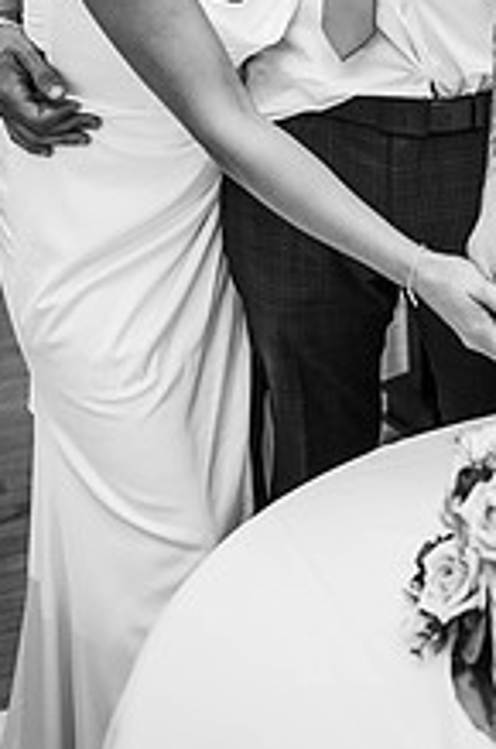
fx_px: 1495
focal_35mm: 72
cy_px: 10
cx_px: 464
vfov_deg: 26.7
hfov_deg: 18.5
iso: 1000
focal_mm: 35
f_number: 2.5
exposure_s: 1/200
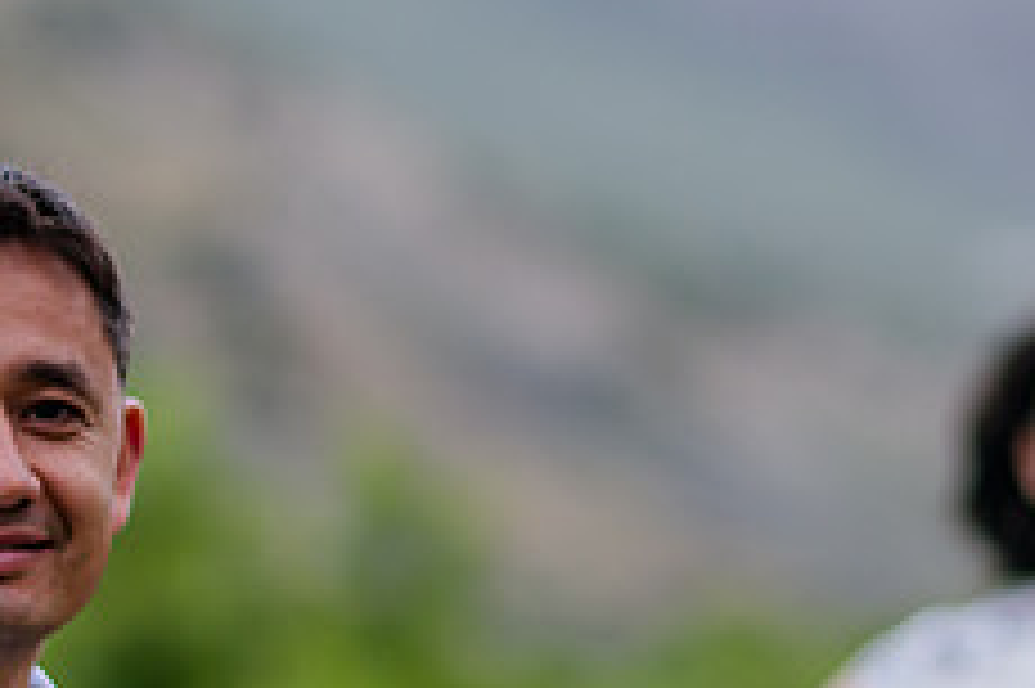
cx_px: 431
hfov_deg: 7.1
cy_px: 548
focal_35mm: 290
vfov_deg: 4.7
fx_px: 8331
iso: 400
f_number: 2
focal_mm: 105
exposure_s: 1/250
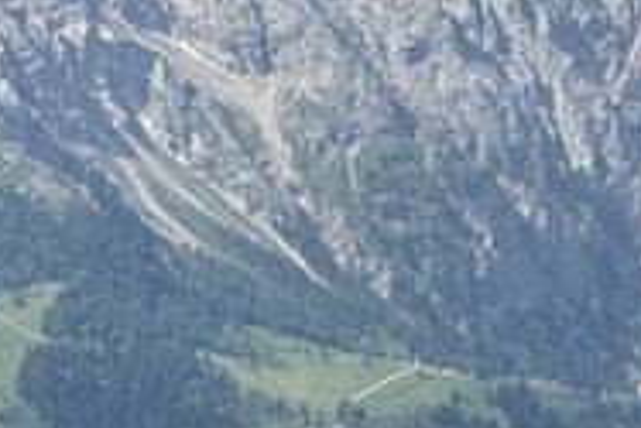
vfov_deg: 5.0
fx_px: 4865
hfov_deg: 7.4
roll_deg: +0.1
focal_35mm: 273
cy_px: 709
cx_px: 1018
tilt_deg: -10.5
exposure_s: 1/5587
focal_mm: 6.76
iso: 64
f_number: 1.78
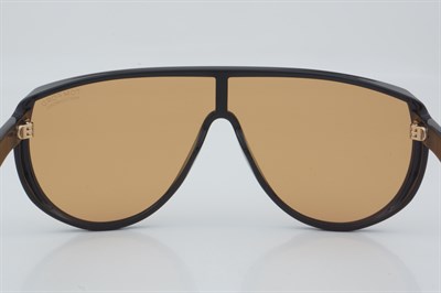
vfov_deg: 18.2
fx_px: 918
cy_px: 146
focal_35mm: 75
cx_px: 220
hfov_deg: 27.0
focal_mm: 50
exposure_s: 1/4
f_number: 29
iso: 100
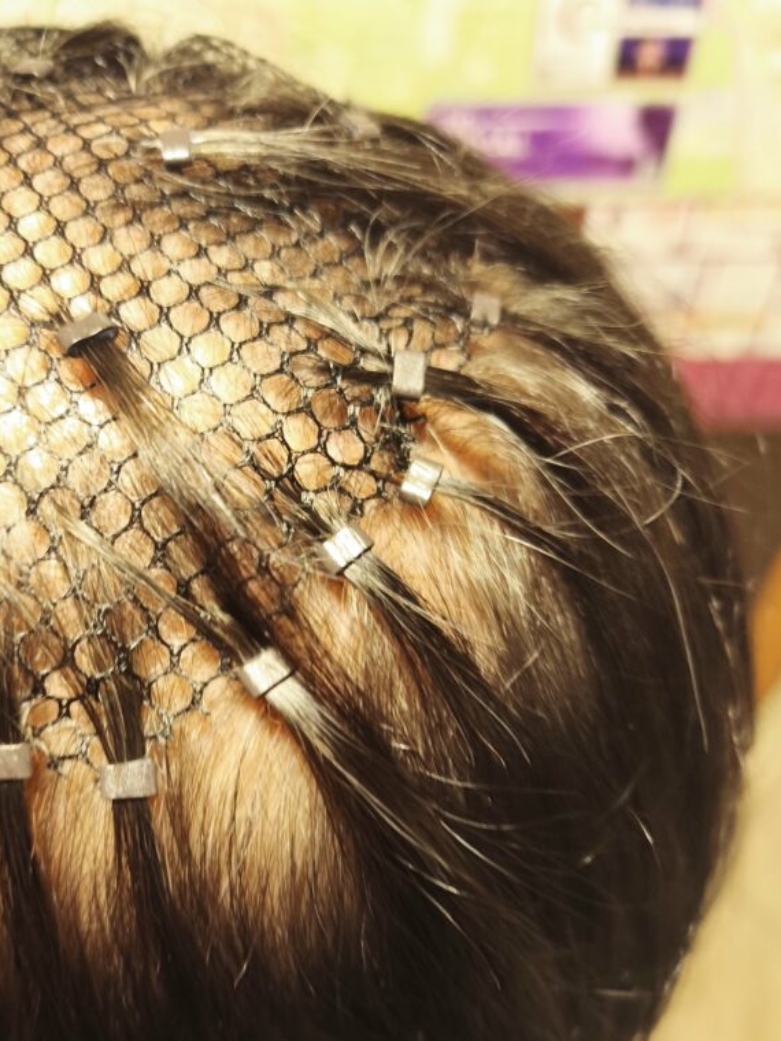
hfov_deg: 45.0
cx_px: 280
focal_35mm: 31
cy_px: 655
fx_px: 933
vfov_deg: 57.6
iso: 640
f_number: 1.7
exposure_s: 1/33.3
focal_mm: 5.35
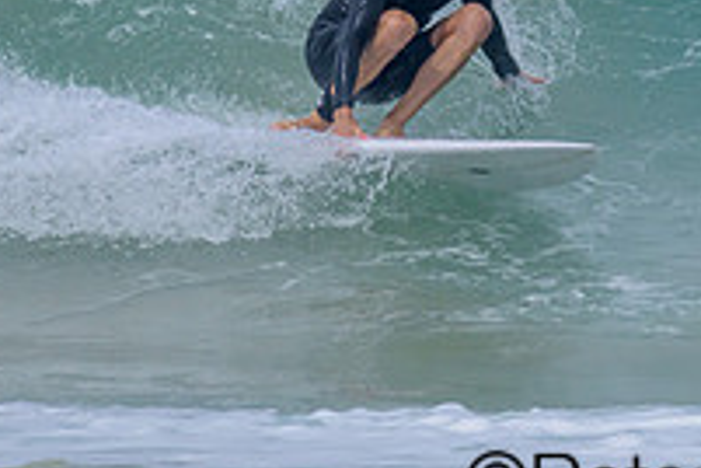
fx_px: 44977
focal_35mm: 2310
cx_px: 736
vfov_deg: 0.6
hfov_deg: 0.9
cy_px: -96
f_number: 11
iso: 640
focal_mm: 800
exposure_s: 1/2000
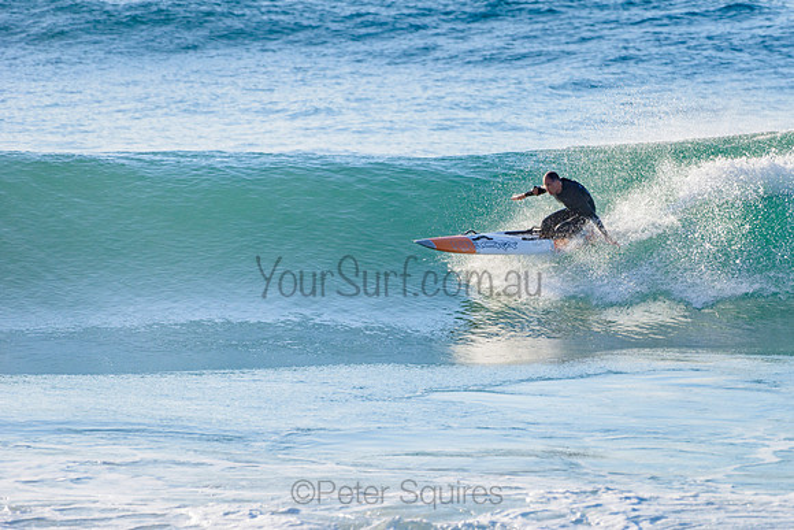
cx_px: 485
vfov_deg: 2.2
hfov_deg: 3.4
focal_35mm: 613
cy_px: 250
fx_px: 13527
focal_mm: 500
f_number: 5.6
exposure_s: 1/2000
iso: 200
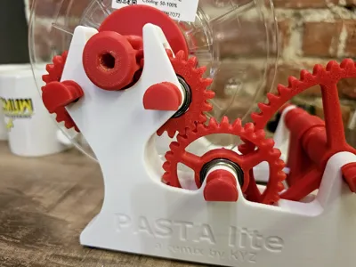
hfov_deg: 73.9
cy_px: 134
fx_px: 237
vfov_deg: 58.9
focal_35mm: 23
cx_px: 178
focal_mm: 6.3
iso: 500
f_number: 1.7
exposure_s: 1/51
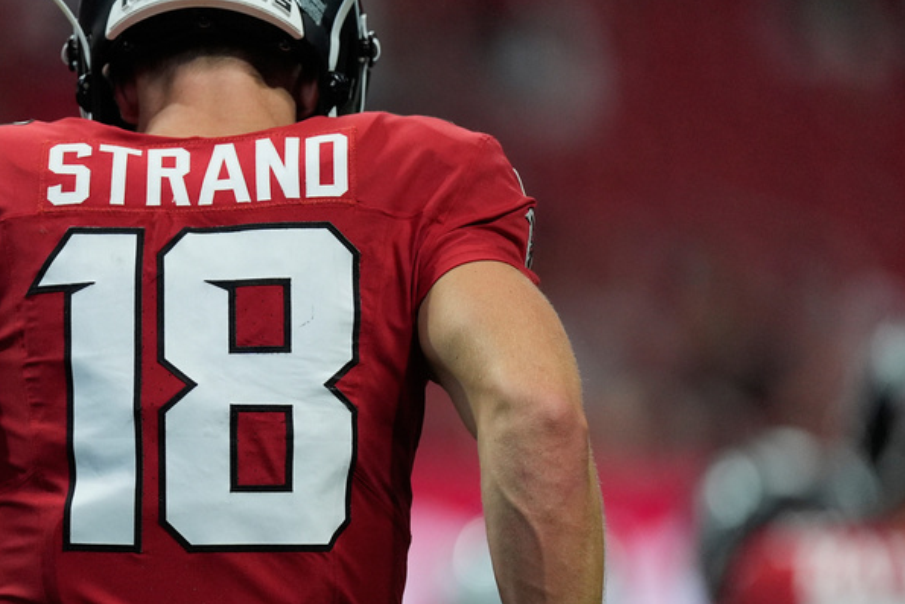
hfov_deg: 2.0
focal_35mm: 1032
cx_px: 274
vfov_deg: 1.3
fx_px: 25948
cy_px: 353
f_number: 4
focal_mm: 600
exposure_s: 1/2000
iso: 3200
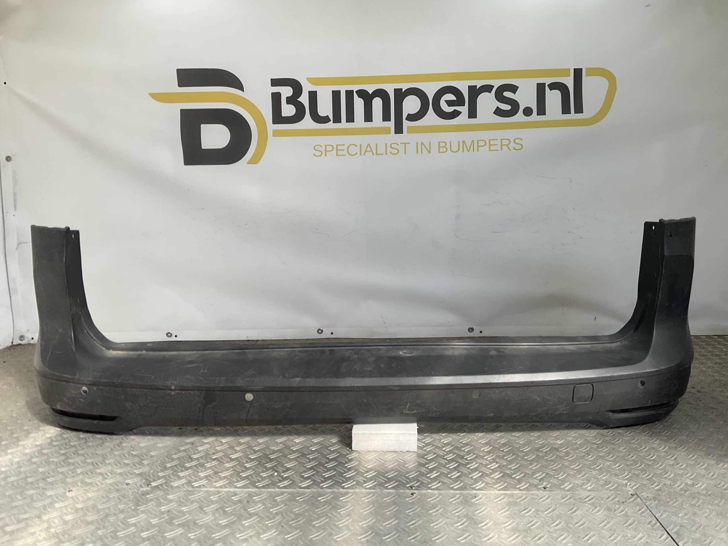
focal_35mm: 29
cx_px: 364
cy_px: 273
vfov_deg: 48.2
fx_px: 610
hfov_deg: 61.7
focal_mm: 3
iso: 16
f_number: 1.8
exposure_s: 1/486
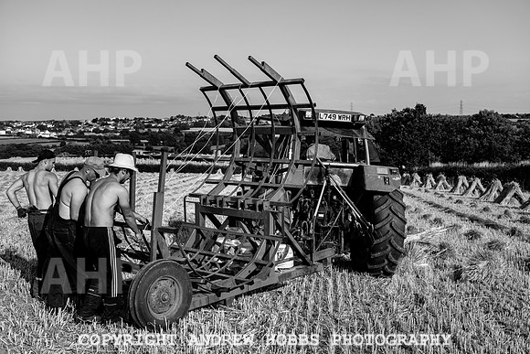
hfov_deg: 44.5
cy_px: 177
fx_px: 648
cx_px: 265
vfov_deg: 30.5
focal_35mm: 44
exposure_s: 1/1600
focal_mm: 44
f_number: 5.6
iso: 64
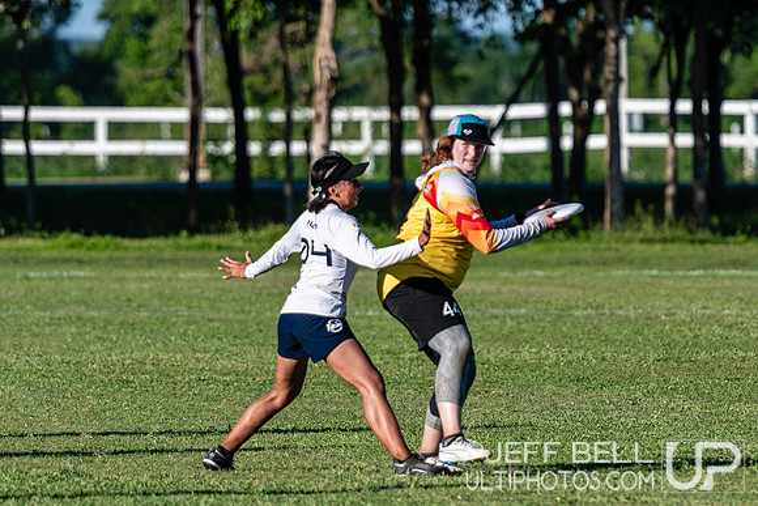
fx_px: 11124
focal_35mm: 528
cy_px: 251
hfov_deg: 3.9
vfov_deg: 2.6
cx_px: 479
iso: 100
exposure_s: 1/2000
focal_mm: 200
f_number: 2.8
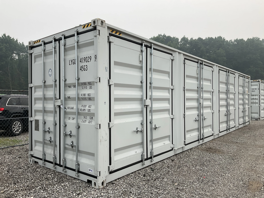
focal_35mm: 29
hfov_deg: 61.7
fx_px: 221
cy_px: 99
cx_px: 132
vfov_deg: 48.2
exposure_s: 1/386
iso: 25
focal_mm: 3
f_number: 1.8
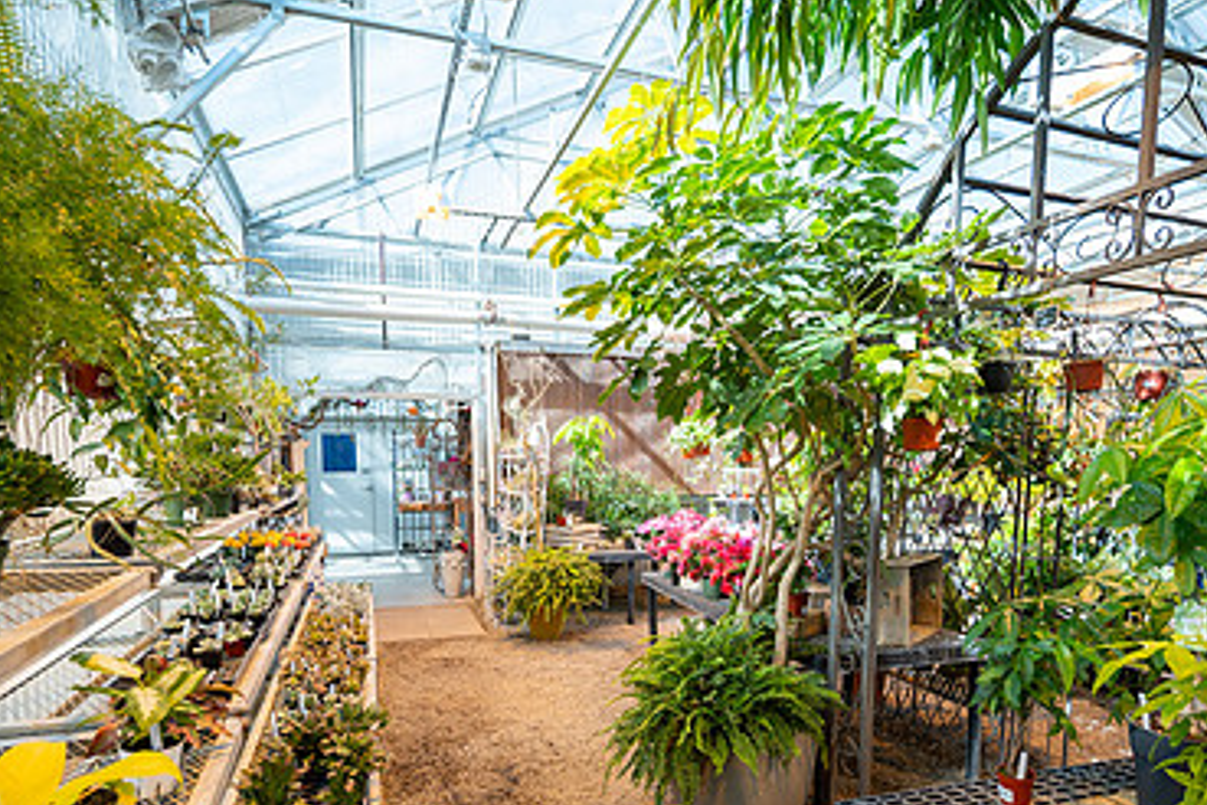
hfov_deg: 78.5
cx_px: 631
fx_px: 738
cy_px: 538
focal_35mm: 22
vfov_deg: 56.0
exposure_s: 1/160
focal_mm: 14
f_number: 4
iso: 100
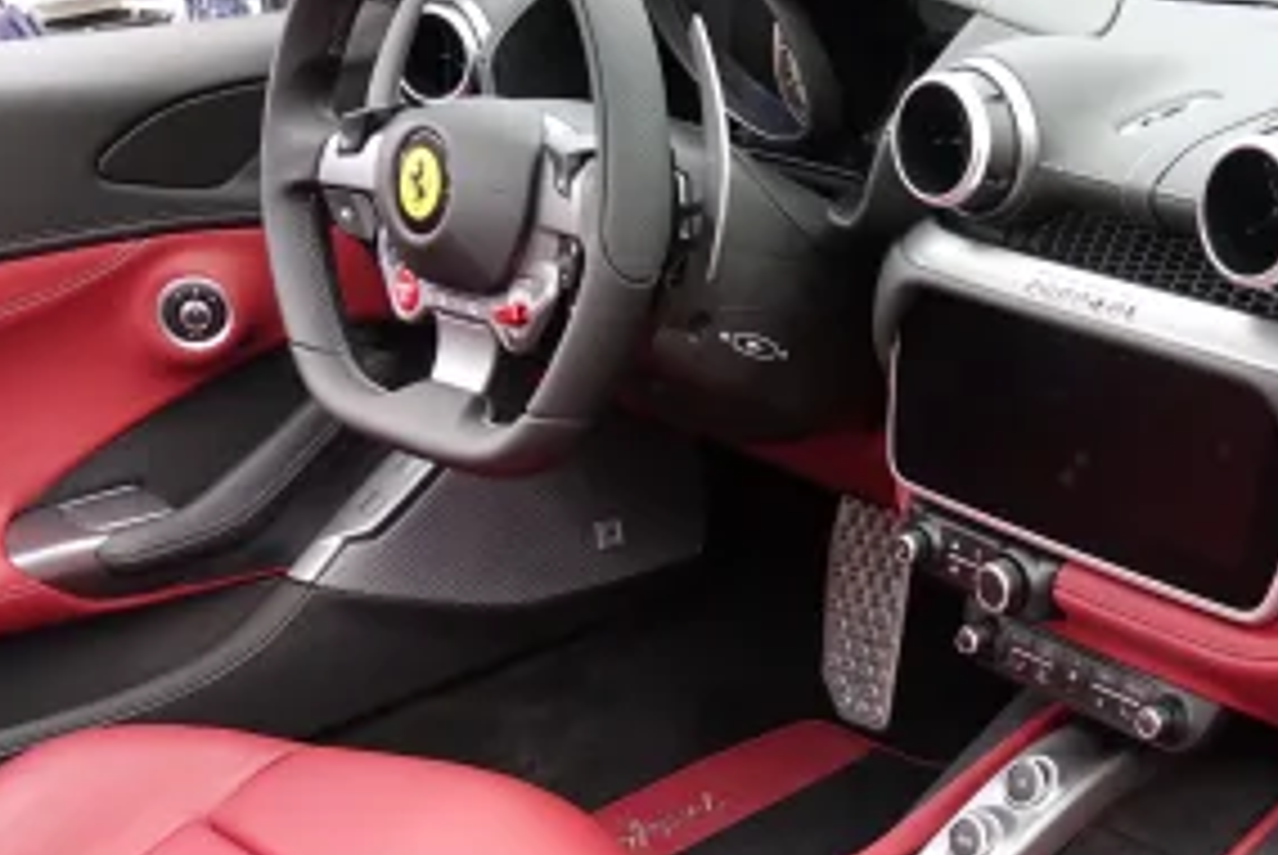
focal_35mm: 54
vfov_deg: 24.5
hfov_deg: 35.5
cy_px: 745
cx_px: 1048
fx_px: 1919
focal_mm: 8.8
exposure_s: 1/30
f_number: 2.4
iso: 100
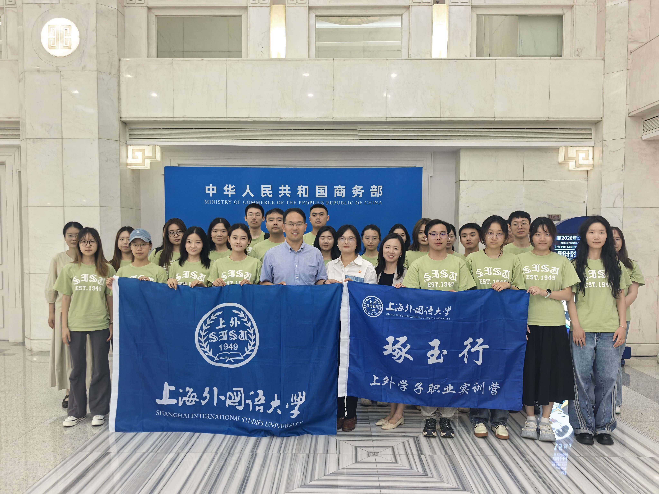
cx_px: 330
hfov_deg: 65.3
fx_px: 514
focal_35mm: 27
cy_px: 247
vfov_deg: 51.4
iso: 250
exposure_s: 1/100
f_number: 2
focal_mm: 6.98
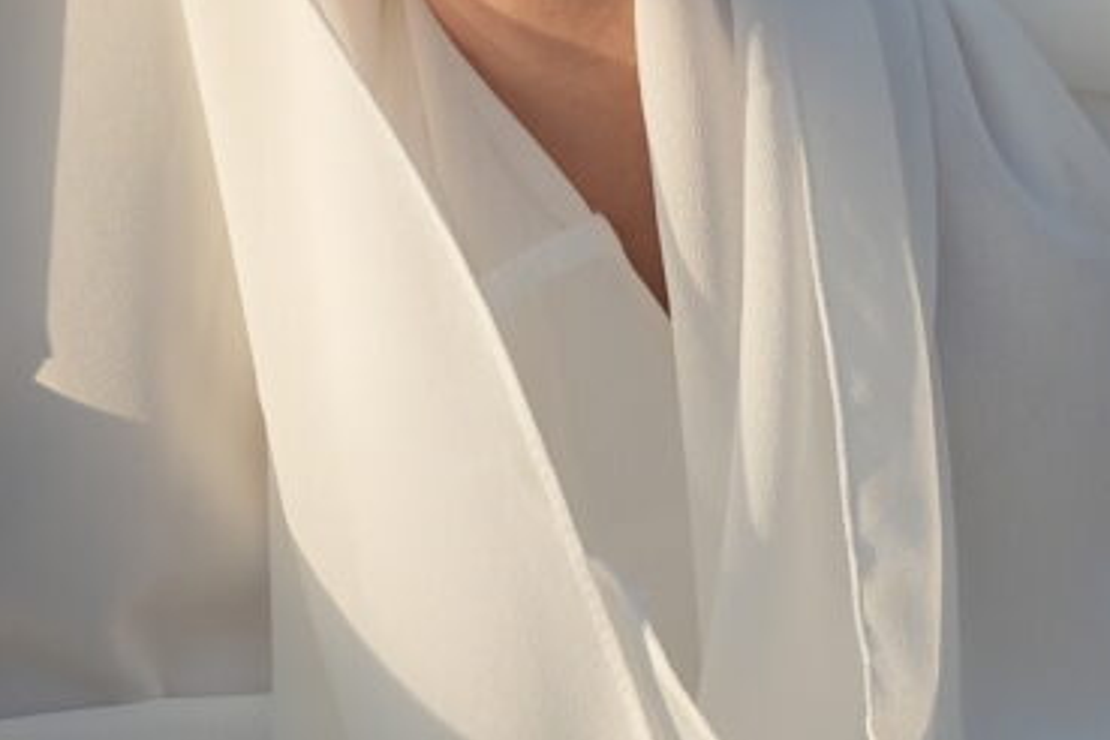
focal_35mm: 485
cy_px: -808
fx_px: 14953
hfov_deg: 4.2
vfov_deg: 2.8
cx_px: 36
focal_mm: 70
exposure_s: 1/3200
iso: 160
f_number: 2.8
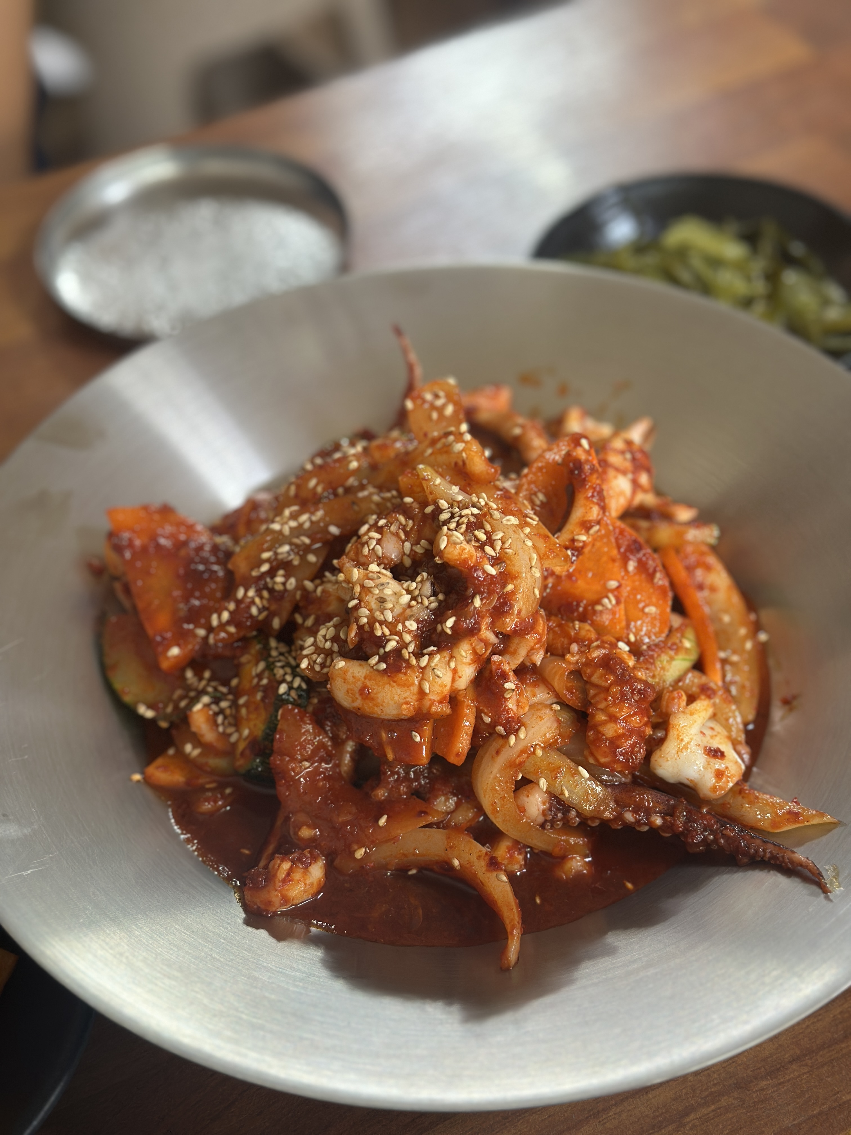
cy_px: 568
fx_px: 1573
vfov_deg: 39.7
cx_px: 426
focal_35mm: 48
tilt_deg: -48.0
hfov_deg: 30.3
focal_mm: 6.86
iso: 160
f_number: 1.78
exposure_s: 1/60
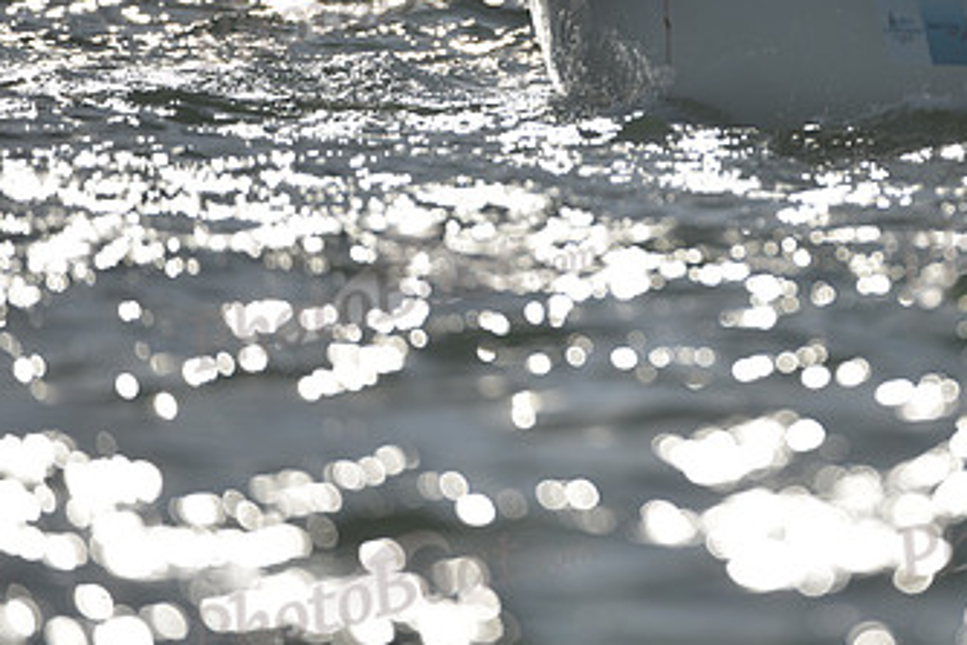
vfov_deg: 2.0
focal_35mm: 695
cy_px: 106
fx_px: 18676
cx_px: 750
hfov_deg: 3.0
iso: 200
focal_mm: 400
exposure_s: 1/6400
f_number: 4
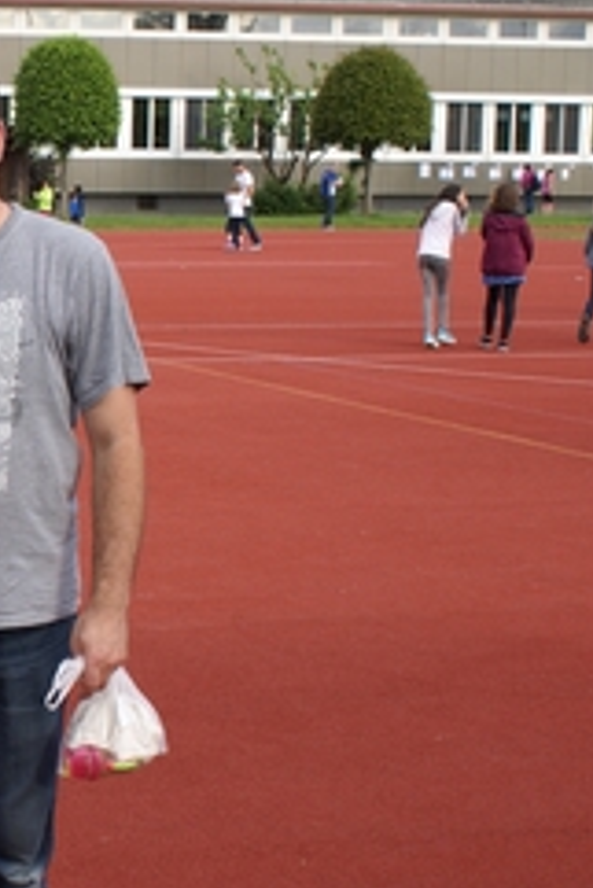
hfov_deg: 13.8
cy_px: 426
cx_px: -254
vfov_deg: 21.7
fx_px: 2319
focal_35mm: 94
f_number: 5.6
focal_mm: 28
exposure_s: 1/160
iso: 100
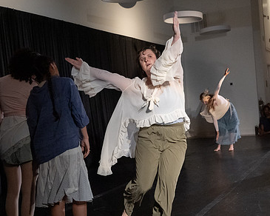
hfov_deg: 33.0
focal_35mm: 57
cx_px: 137
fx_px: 455
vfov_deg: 26.7
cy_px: 111
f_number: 4.5
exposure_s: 1/400
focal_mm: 32.5
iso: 6400
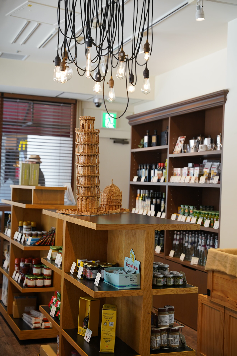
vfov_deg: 37.7
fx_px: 520
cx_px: 118
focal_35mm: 53
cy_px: 178
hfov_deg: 25.7
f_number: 4
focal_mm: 52.7
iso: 500
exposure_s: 1/160
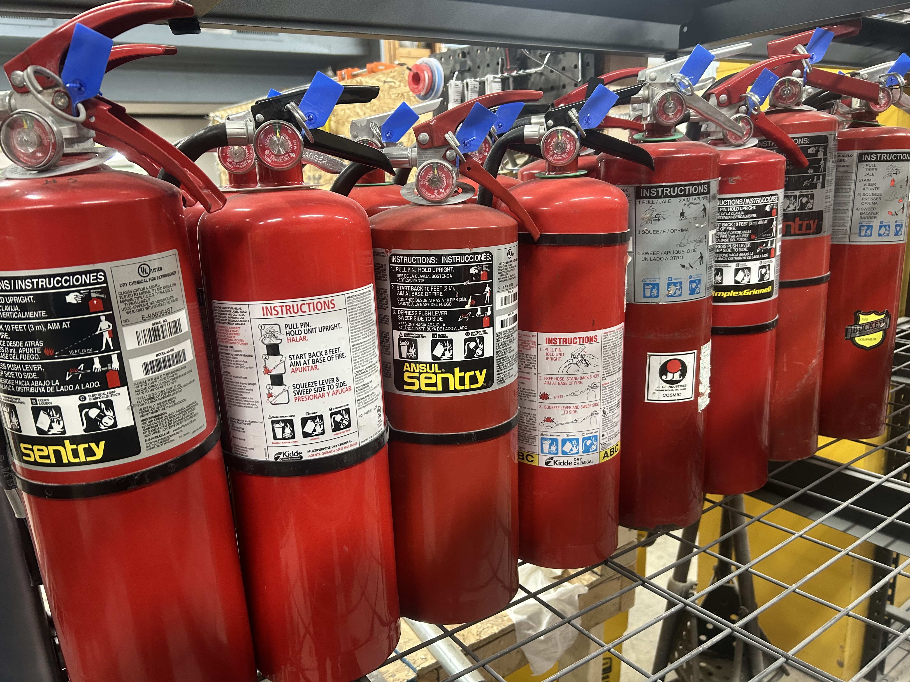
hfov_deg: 67.3
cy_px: 341
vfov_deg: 53.1
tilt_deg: -14.4
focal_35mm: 26
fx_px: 683
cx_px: 455
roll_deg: +2.7
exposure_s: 1/60
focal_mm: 5.7
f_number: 1.5
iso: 250
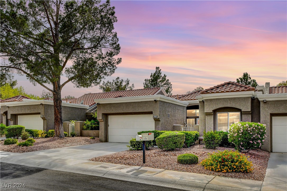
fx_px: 239
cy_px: 96
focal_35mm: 30
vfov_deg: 43.6
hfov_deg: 62.0
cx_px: 144
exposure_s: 1/1250
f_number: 8
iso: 800
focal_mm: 20
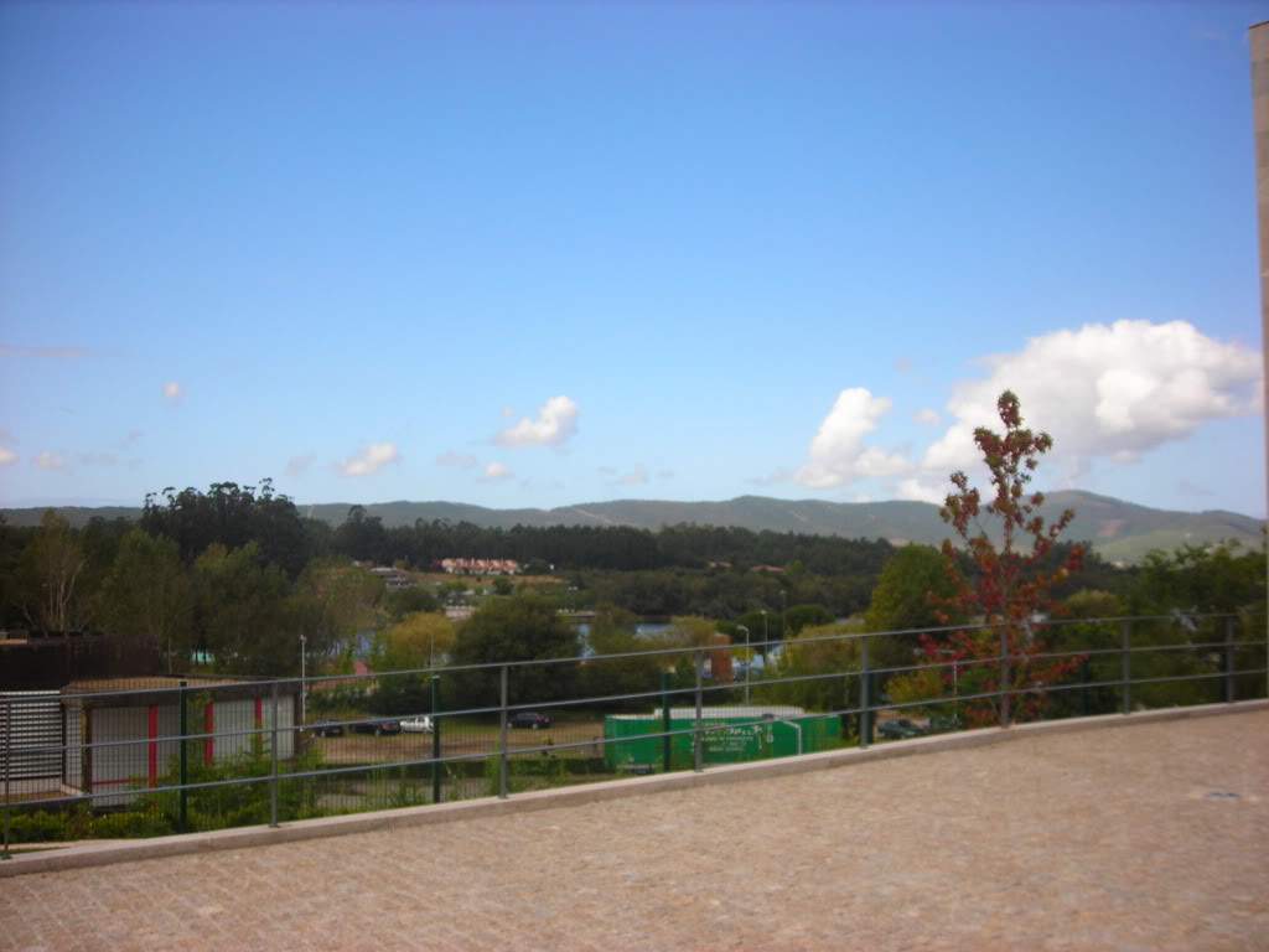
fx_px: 1393
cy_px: 476
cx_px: 634
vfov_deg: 37.7
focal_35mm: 38
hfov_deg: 49.0
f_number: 6.4
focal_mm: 6.3
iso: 50
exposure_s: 1/160
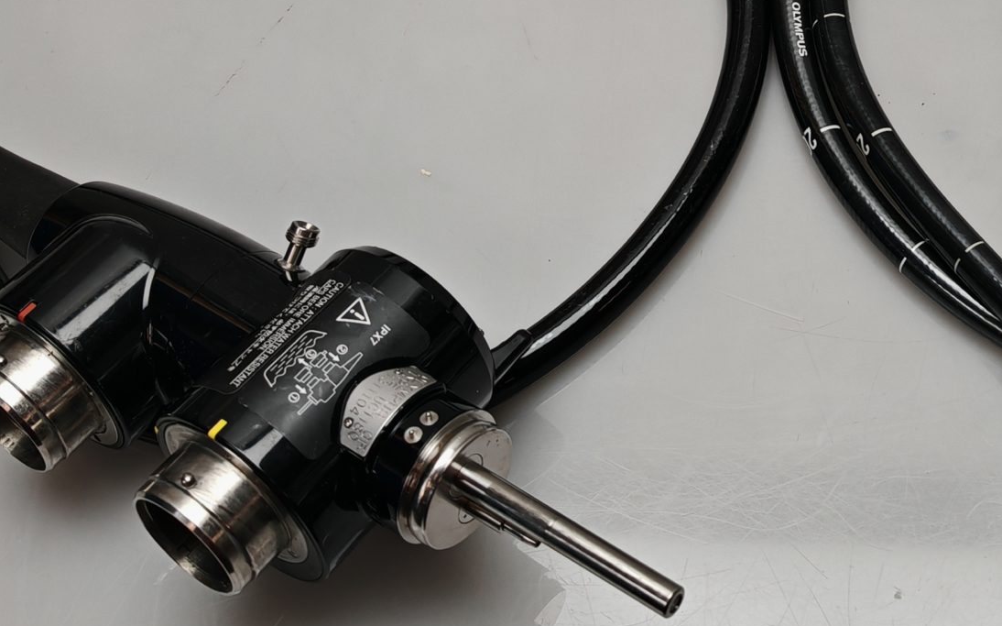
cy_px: -21
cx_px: 834
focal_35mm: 67
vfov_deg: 18.8
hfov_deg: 29.8
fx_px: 1829
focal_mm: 6.83
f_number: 2
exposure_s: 1/100
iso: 80
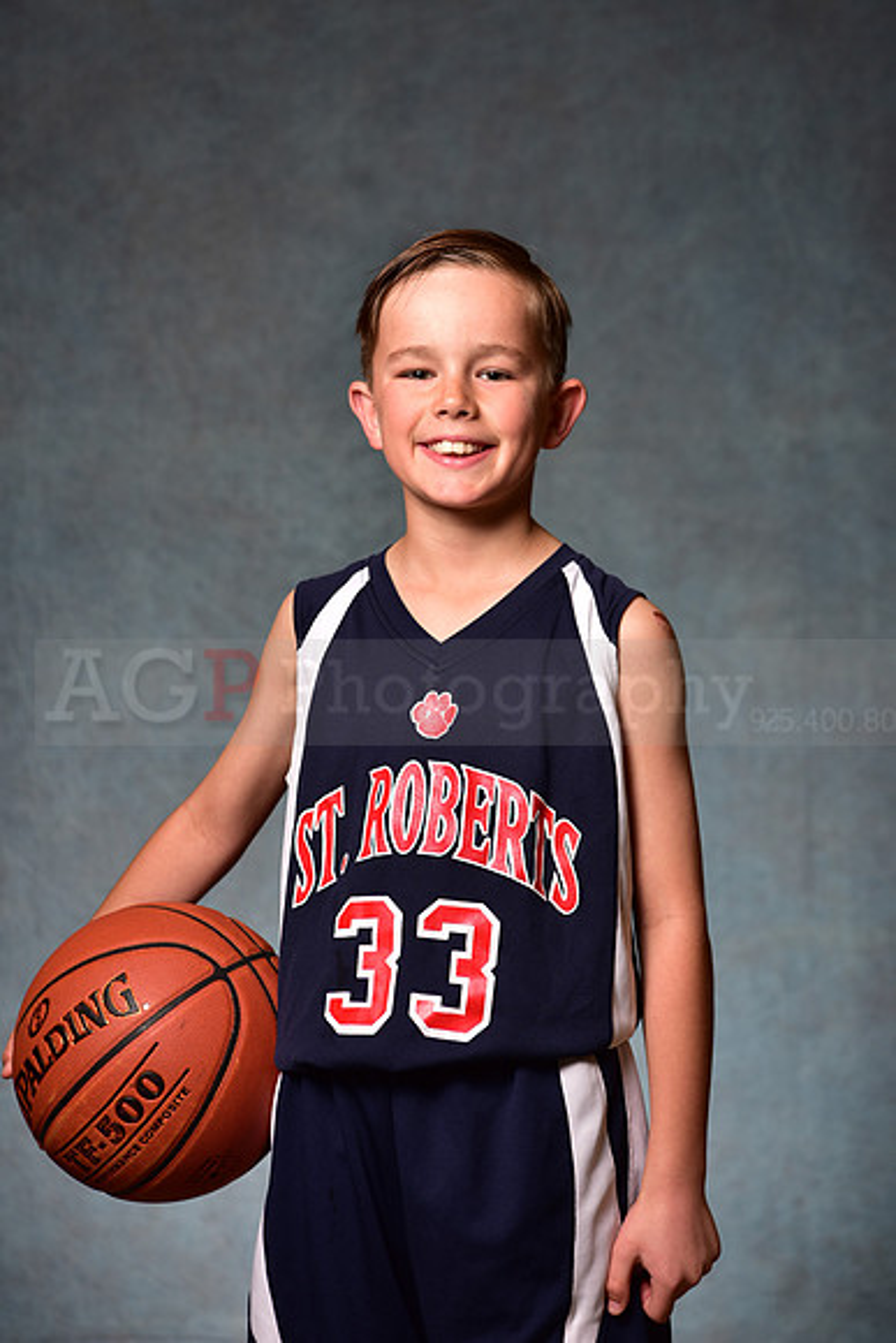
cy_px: 672
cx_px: 448
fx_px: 2612
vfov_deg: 28.8
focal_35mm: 70
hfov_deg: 19.5
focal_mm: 70
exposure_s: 1/200
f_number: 5
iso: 100
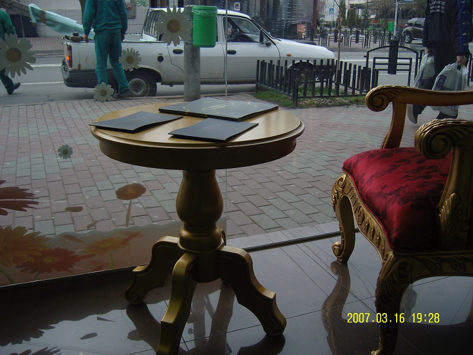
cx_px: 236
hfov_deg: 54.0
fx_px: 465
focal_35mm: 34
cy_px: 178
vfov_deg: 41.8
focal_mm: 7.3
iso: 100
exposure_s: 1/400
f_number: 2.8
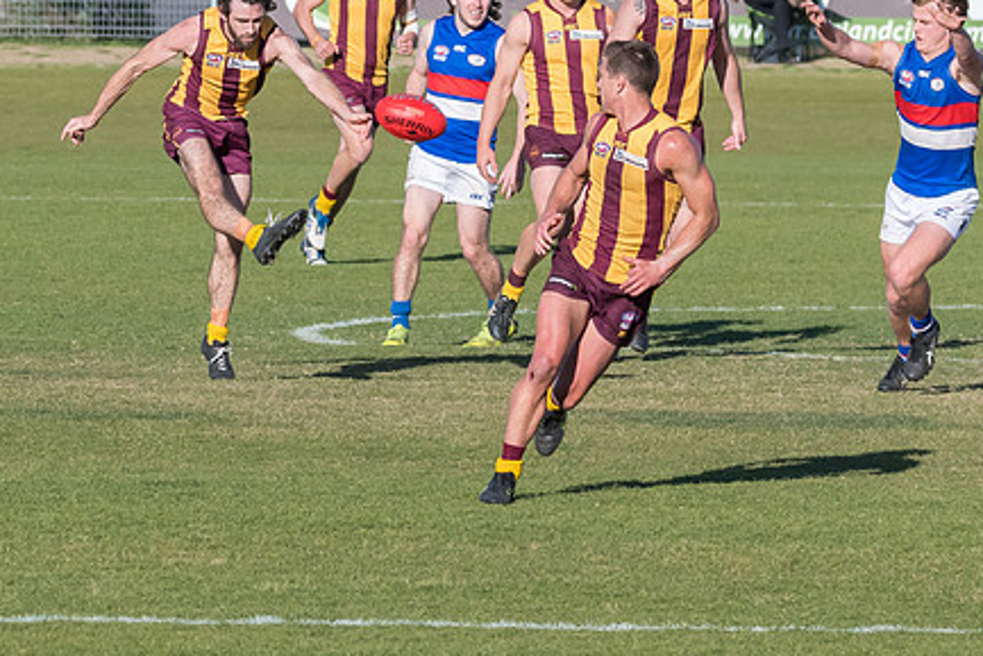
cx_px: 454
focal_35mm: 641
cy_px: 258
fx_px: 17508
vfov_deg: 2.1
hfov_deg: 3.2
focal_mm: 200
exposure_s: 1/4000
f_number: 8
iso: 800
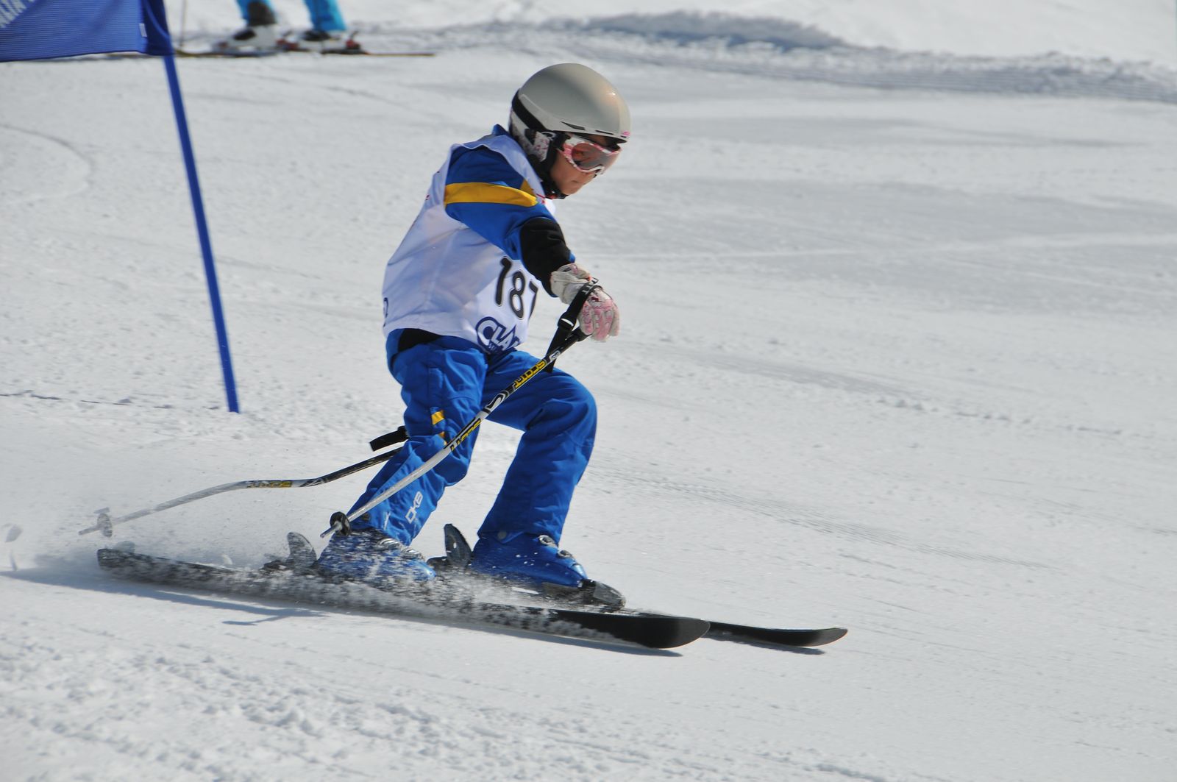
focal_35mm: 225
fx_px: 7348
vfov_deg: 6.1
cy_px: 391
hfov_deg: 9.2
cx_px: 588
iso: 200
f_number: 9
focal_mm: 150
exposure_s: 1/1250
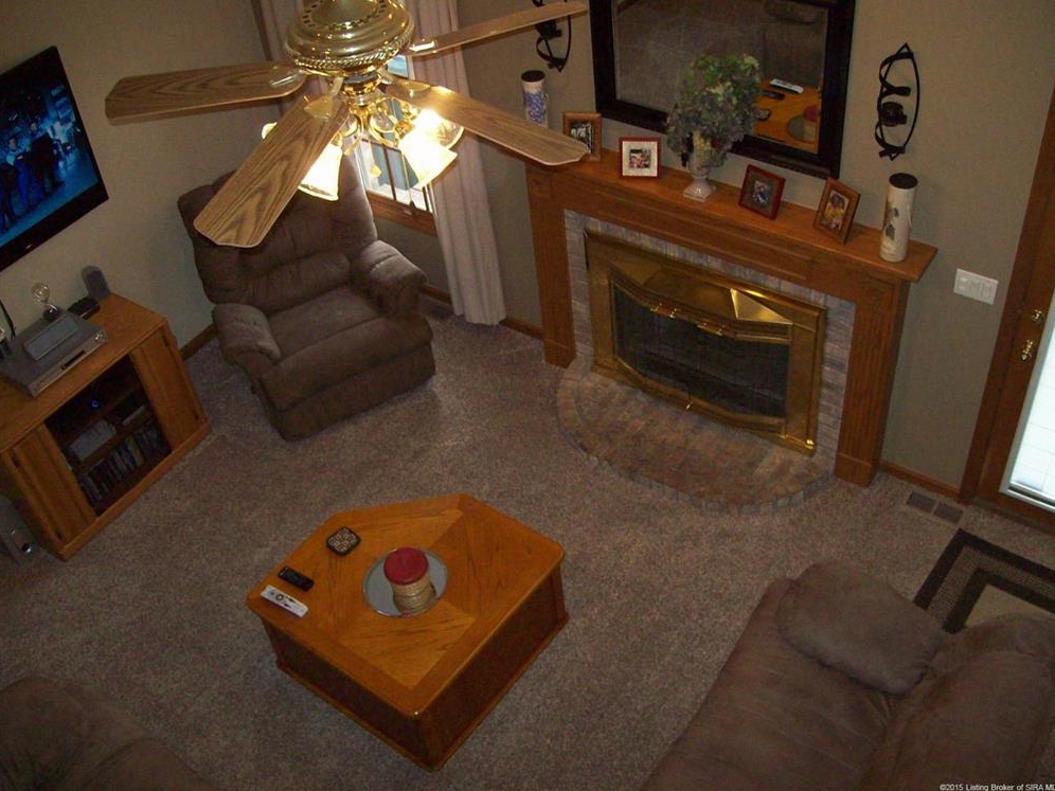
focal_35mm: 37
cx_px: 523
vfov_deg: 38.7
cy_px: 390
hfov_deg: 50.1
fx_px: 1128
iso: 200
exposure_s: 1/64
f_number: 2.7
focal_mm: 6
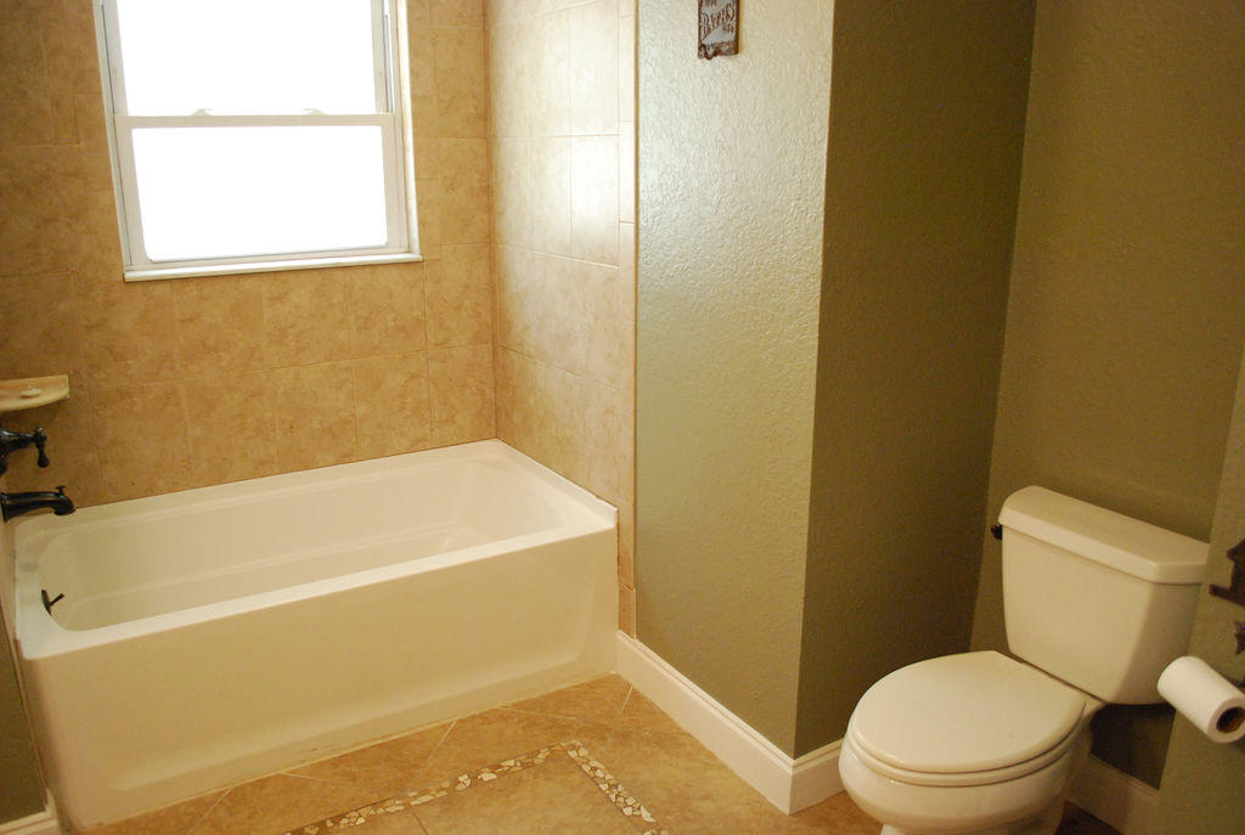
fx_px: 936
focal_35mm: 27
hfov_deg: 67.3
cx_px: 622
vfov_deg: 48.1
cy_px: 418
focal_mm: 18
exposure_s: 1/30
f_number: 3.5
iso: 1400
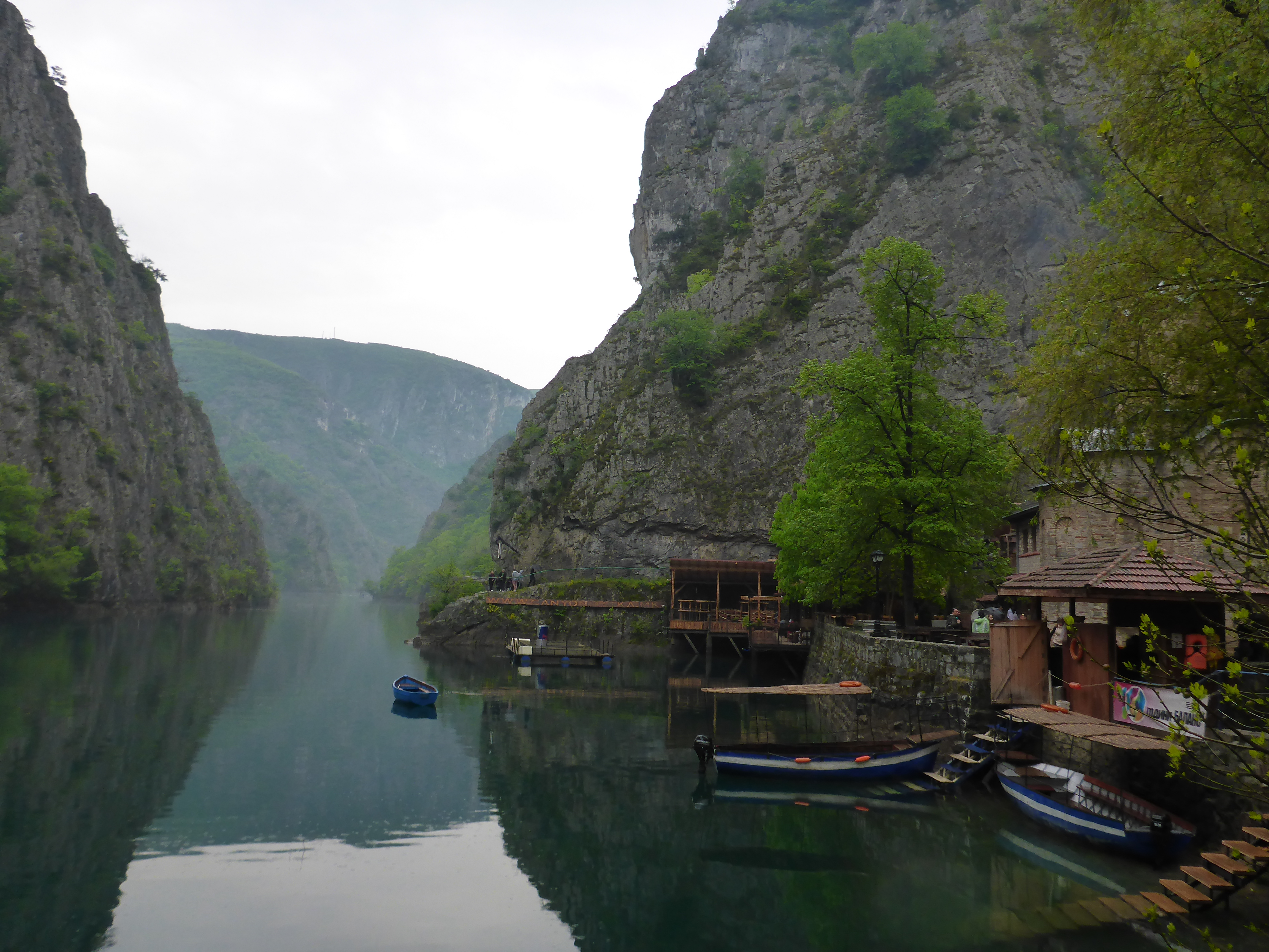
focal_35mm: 28
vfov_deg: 49.7
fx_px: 1026
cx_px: 634
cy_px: 476
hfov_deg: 63.4
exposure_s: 1/400
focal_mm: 4.9
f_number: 3.3
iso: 160
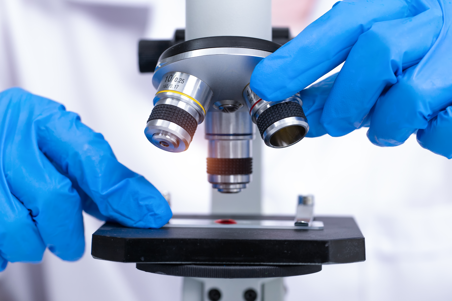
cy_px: 150
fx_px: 1255
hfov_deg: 20.4
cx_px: 226
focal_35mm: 100
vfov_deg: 13.7
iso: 320
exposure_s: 1/50
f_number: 3.5
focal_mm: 100
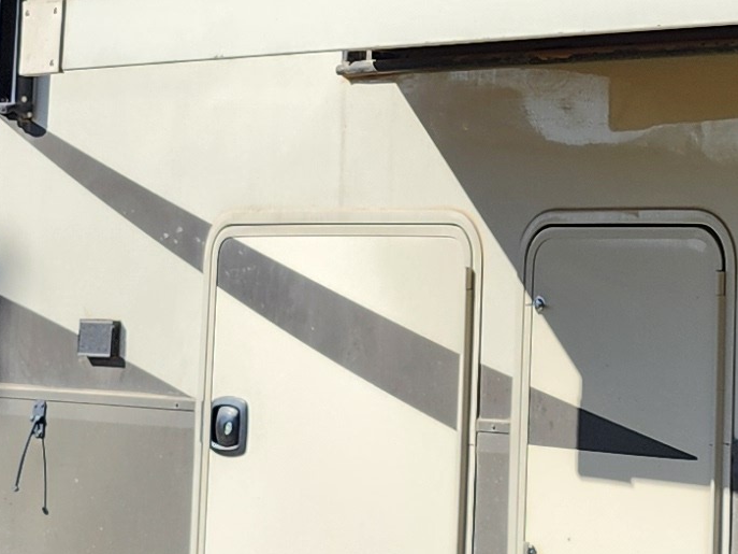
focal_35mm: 134
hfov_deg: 14.5
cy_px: -41
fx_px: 2856
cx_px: 749
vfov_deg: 10.9
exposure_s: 1/1154
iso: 25
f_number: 1.8
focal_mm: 5.54
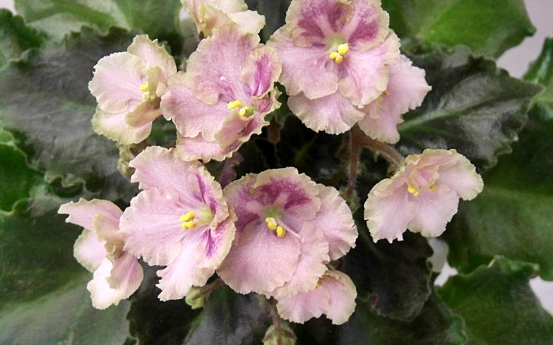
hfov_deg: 70.4
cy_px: 151
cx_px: 278
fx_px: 392
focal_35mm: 26
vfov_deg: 47.5
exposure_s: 1/30
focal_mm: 5.2
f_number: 2.5
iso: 160
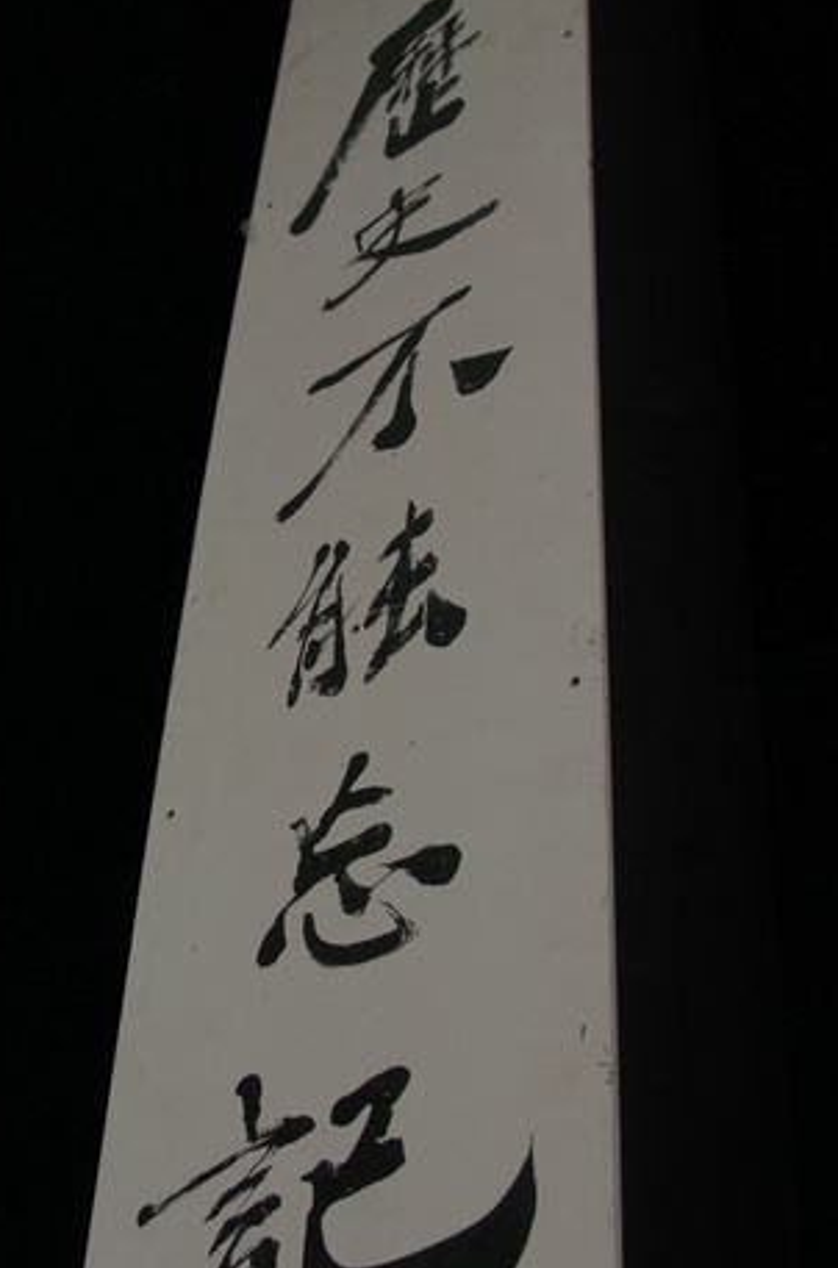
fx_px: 1616
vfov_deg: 42.8
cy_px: 646
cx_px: 248
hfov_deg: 28.8
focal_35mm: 46
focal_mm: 20
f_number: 5.6
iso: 200
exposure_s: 1/80
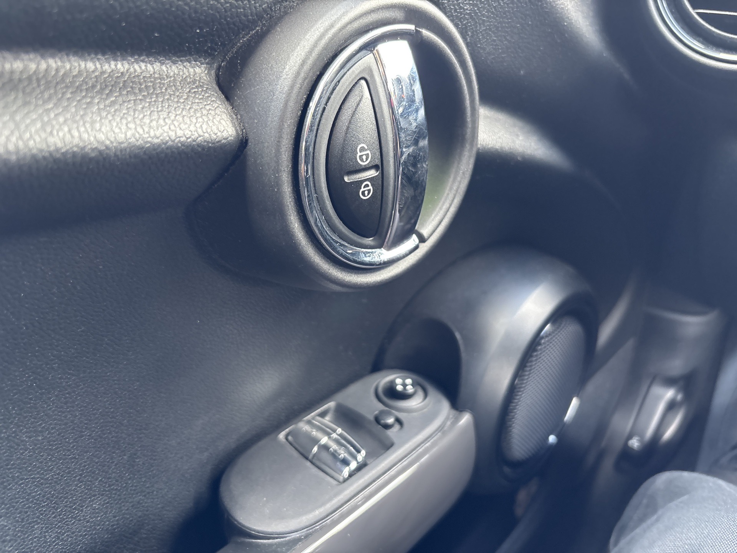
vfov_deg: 53.1
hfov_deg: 67.3
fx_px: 554
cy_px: 276
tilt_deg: -28.4
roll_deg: +2.8
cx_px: 368
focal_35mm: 26
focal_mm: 5.96
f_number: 1.6
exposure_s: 1/60
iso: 320
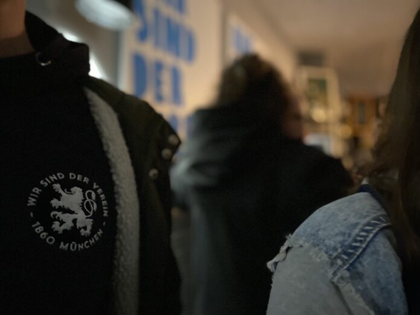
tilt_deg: +1.1
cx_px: 210
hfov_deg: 67.3
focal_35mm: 26
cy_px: 158
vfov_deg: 53.1
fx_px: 315
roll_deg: -2.1
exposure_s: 1/14
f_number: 1.8
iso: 2500
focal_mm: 4.25
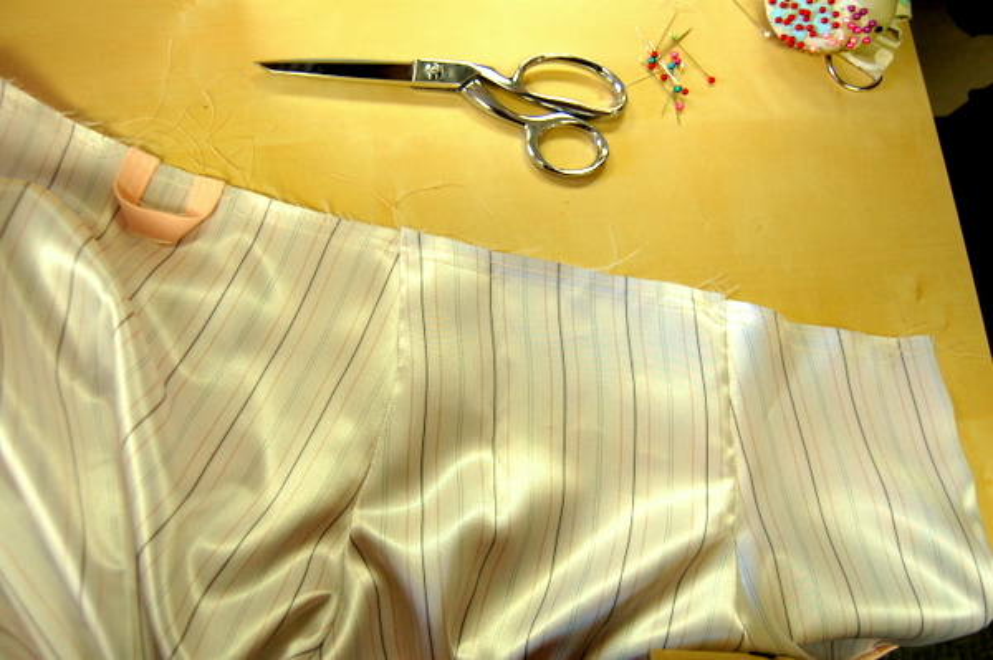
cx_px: 496
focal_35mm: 30
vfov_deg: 43.5
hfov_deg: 62.0
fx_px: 827
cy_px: 330
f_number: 3.8
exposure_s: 1/50
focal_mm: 20
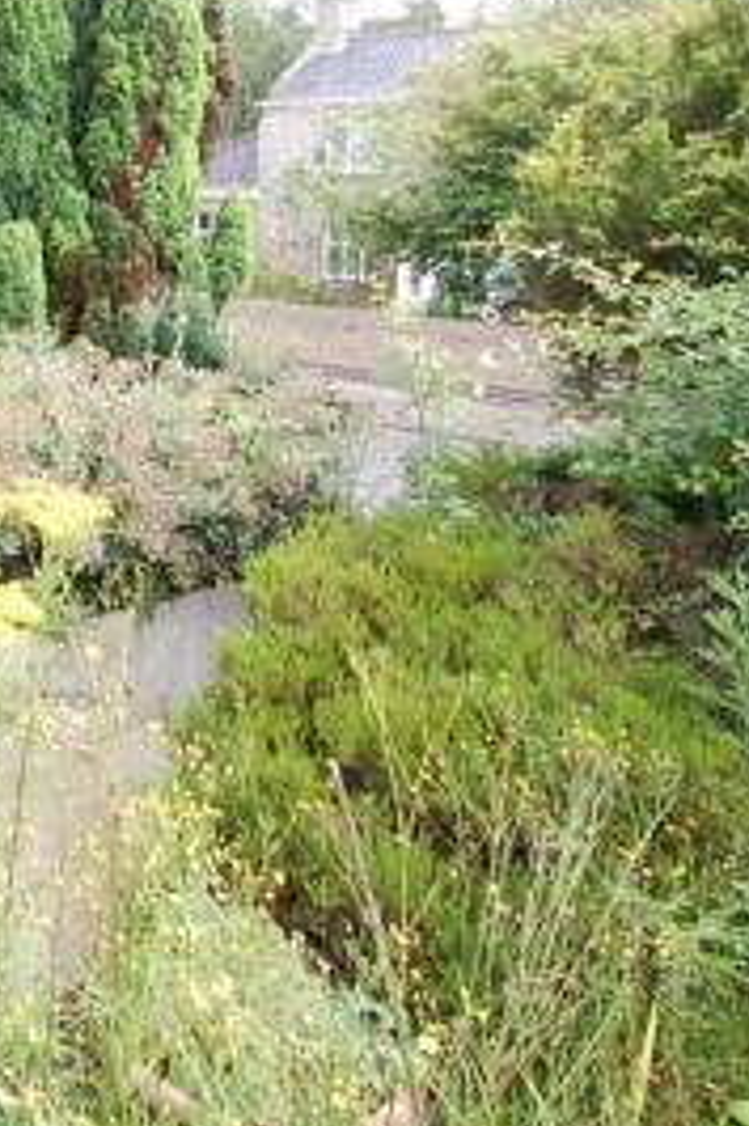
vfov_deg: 49.3
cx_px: -199
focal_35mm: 37
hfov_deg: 29.6
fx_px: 1156
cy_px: 250
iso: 400
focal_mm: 10
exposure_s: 1/125
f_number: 5.6
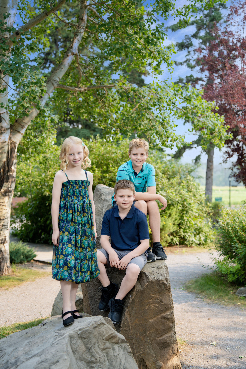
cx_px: 123
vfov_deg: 41.9
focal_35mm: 47
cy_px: 184
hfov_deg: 28.6
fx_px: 482
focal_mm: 47
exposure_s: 1/250
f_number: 2.8
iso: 100
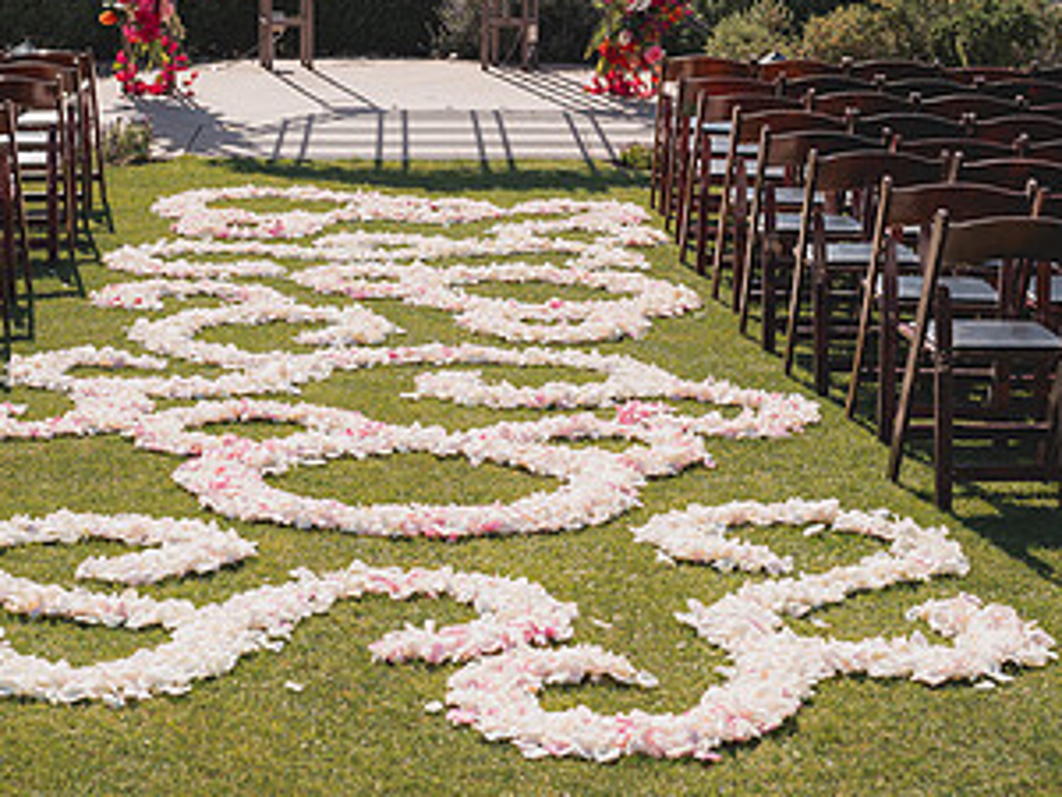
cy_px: 321
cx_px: 421
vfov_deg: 15.9
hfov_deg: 21.1
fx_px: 2853
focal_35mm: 93
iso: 50
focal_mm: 50
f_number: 4.5
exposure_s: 1/640
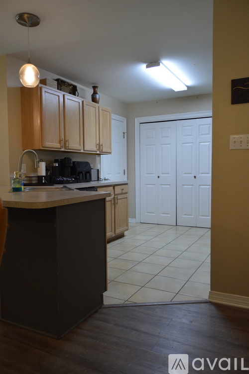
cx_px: 124
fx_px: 281
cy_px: 187
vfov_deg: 67.4
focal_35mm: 27
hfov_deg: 47.8
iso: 500
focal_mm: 18
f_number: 3.5
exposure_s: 1/60
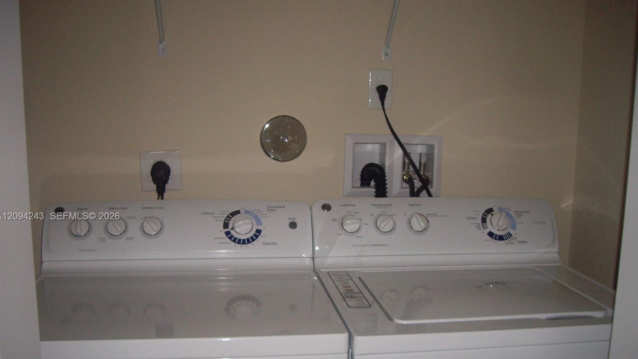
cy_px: 217
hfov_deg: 48.4
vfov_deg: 28.3
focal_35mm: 42
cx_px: 318
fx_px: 711
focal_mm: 6.2
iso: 200
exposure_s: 1/40
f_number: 2.7
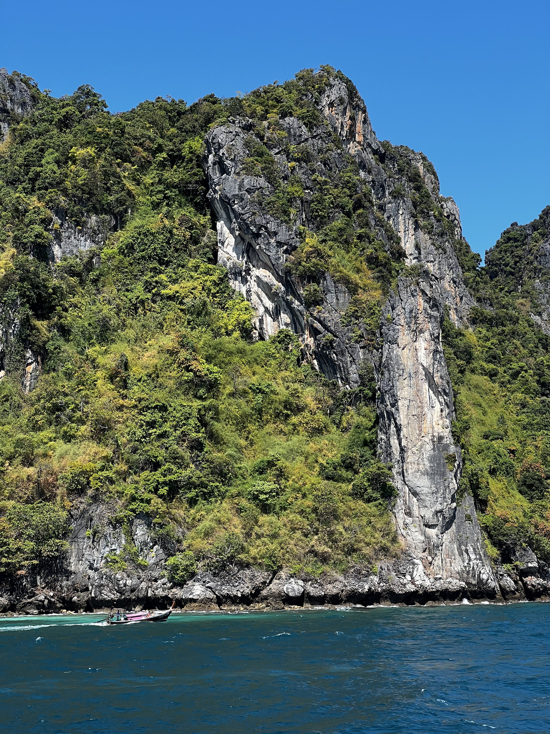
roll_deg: +2.5
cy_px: 367
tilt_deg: +5.2
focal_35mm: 77
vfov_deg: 25.3
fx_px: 1631
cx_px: 275
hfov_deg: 19.1
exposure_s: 1/521
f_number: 2.8
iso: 32
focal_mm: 9
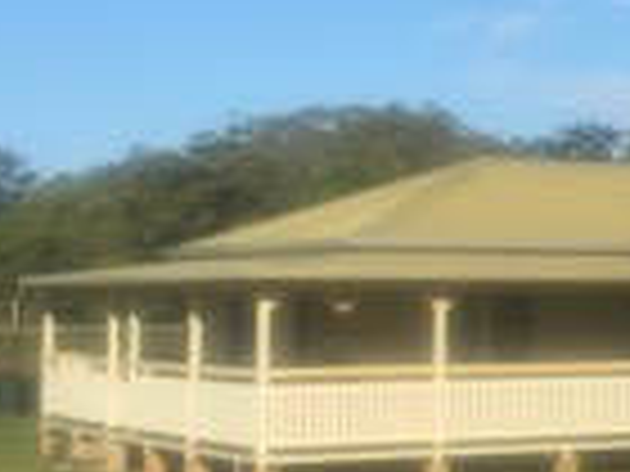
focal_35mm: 108
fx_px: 1966
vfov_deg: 13.7
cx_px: 630
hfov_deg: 17.8
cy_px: 144
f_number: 2.2
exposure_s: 1/1799
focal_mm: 4.15
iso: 32
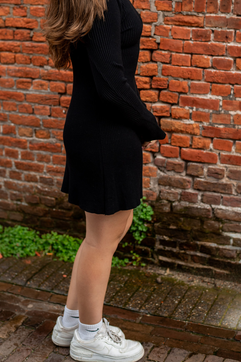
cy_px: 120
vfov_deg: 29.0
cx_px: 107
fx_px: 692
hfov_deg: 19.7
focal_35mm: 69
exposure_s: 1/1000
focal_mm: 50
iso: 250
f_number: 2.5
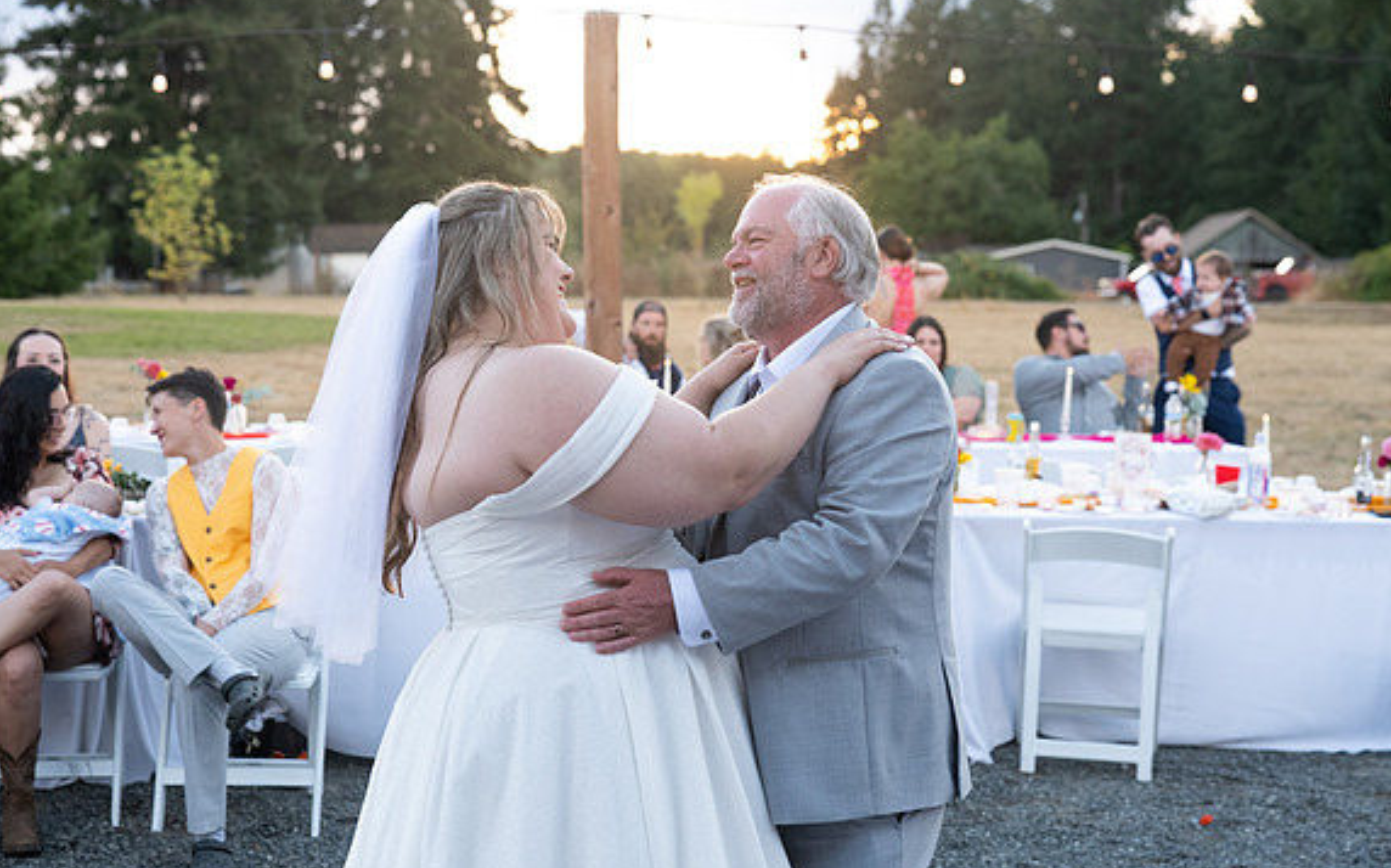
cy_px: 456
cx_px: 698
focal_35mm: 60
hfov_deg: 34.0
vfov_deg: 21.6
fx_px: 2274
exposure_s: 1/500
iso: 1600
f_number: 4
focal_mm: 58
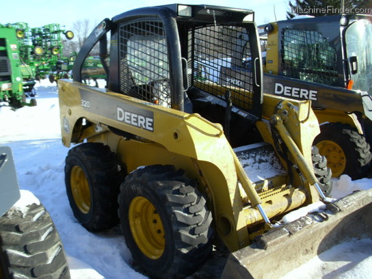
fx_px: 408
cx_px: 186
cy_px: 140
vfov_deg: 37.7
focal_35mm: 38
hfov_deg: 49.0
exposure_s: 1/362
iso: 50
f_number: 3
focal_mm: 6.36
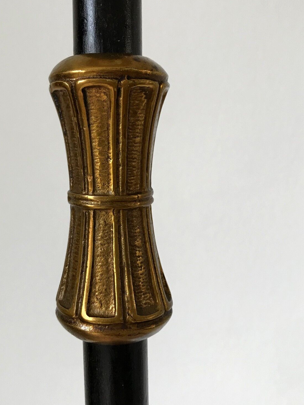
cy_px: 188
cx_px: 124
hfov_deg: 37.6
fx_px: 445
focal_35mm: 38
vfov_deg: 48.9
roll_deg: +1.2
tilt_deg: -4.3
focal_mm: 3.99
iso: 32
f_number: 1.8
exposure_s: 1/33
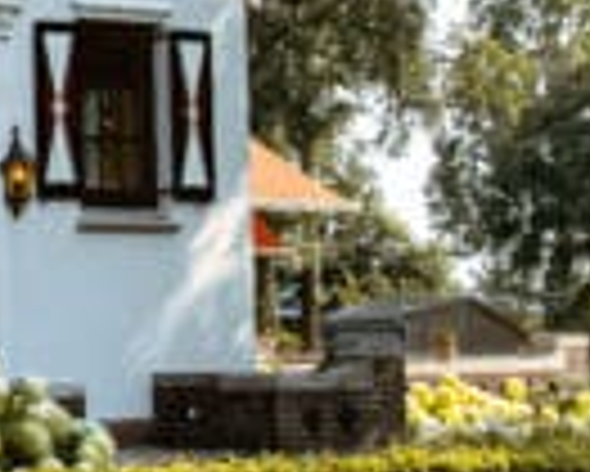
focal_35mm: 198
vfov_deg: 7.7
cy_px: -198
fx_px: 3460
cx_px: -311
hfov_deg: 9.5
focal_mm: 24
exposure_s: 1/400
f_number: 10
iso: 200
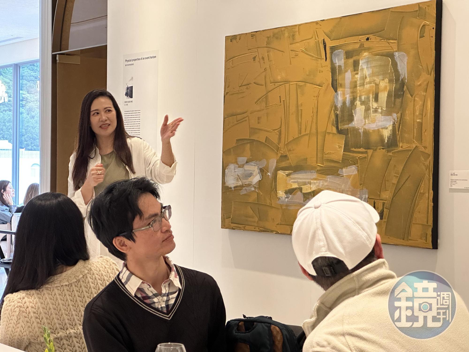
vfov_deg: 19.1
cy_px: 176
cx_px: 234
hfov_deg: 25.3
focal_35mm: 77
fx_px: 1043
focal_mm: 9
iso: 250
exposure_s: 1/60
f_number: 2.8
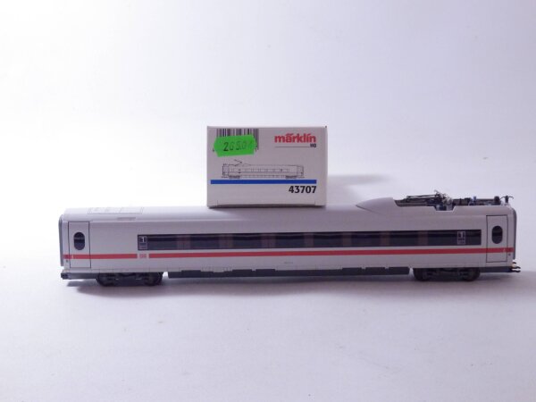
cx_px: 268
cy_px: 201
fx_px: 1022
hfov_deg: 29.4
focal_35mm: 66
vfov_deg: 22.3
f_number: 4.4
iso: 800
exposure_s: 1/160
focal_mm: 11.9
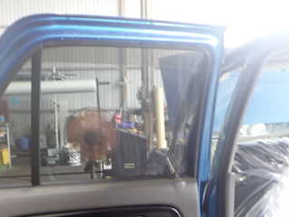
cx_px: 134
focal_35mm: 57
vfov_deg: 25.1
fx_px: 476
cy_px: 182
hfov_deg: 33.8
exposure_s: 1/30
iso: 640
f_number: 2.3
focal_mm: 5.4
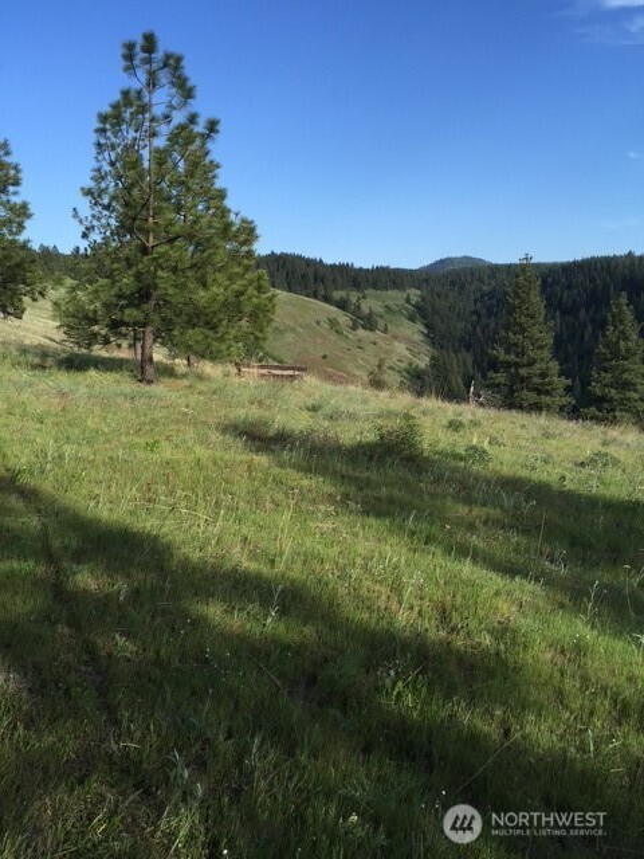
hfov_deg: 48.2
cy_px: 430
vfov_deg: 61.7
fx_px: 719
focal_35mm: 29
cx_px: 322
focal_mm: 4.15
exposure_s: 1/1099
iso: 32
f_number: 2.2
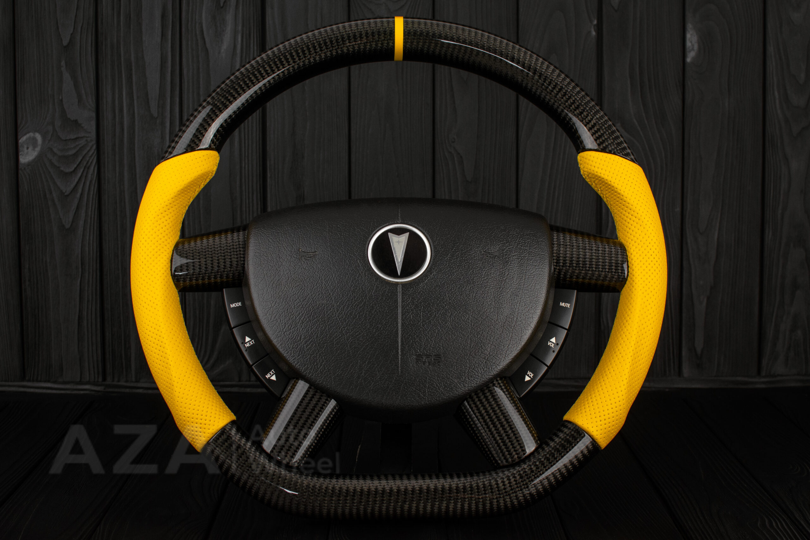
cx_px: 405
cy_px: 270
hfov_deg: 37.8
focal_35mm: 52
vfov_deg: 25.8
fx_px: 1181
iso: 500
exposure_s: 1/125
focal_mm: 35
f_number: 6.3
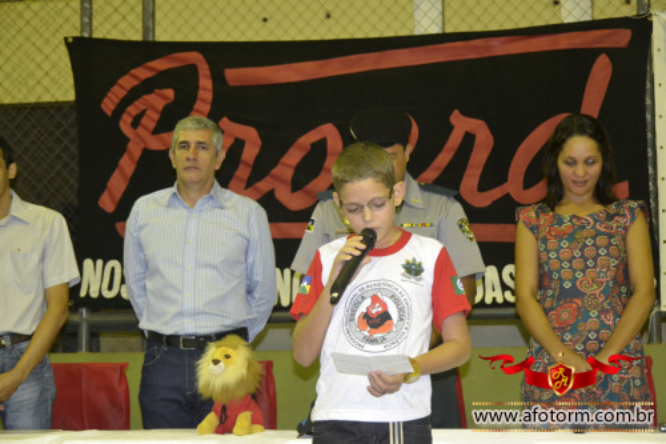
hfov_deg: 26.0
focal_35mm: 78
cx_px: 333
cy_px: 222
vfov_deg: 17.5
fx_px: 1442
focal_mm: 52
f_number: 5
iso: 3200
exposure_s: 1/60
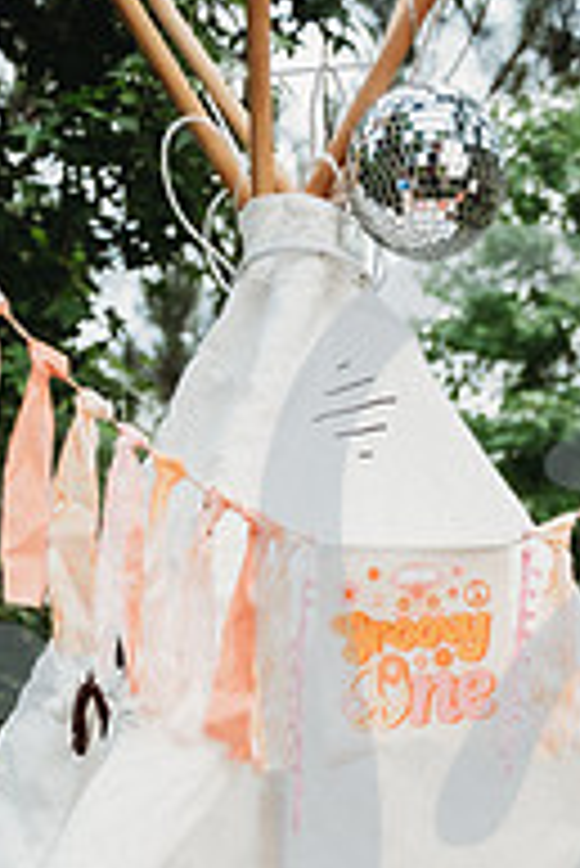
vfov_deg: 28.5
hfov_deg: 21.5
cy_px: 985
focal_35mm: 63
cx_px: 405
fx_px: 1520
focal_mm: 27
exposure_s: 1/160
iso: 100
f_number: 2.8
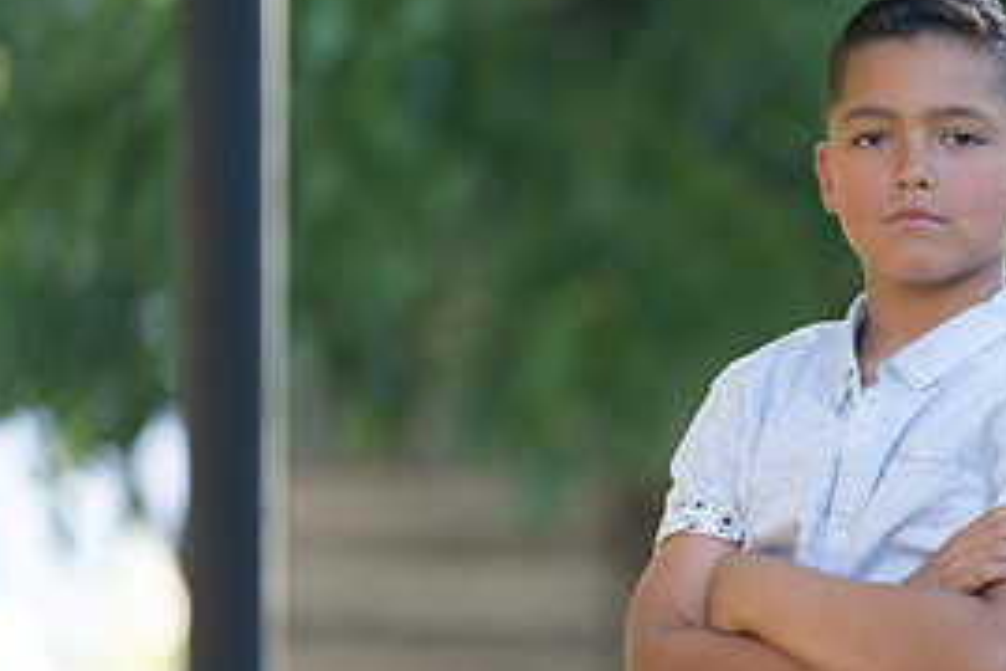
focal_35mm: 452
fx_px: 12630
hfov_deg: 4.6
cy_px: 542
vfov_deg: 3.0
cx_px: 917
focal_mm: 200
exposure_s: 1/320
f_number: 2.8
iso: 320
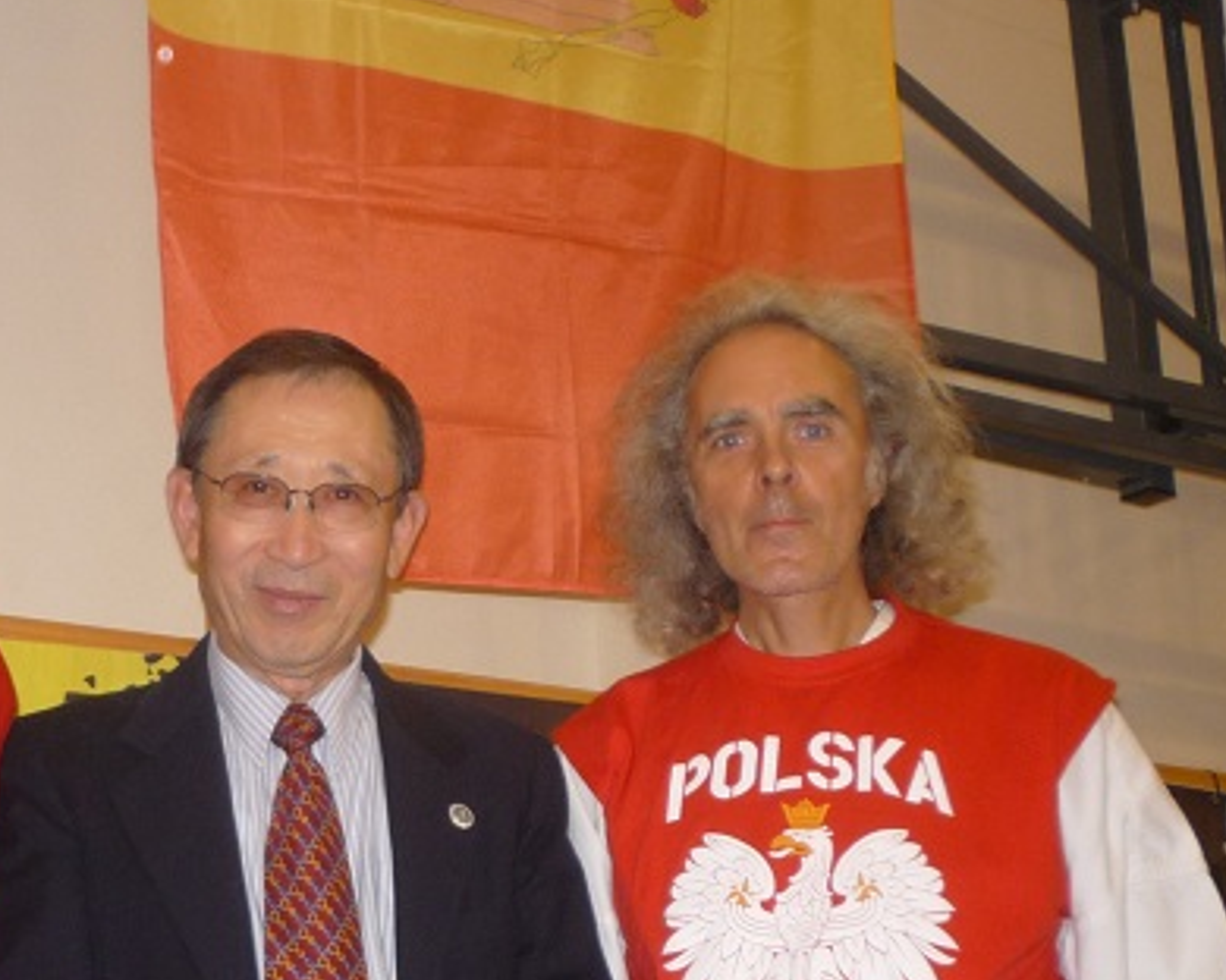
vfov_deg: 23.5
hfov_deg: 29.1
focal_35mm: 64
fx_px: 2322
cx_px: 311
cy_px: 792
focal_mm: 5.2
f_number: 3.3
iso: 125
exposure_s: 1/30
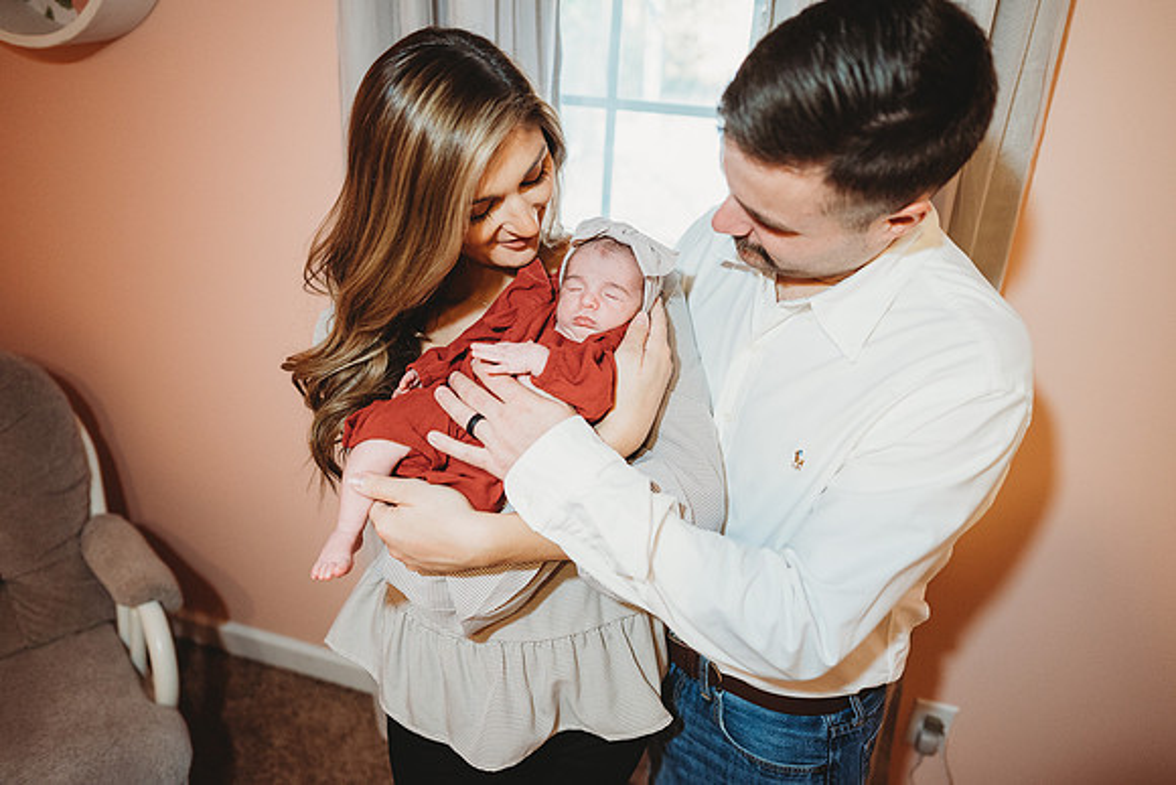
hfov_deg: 73.7
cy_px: 392
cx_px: 588
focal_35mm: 24
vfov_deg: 53.2
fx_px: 784
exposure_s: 1/160
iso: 1600
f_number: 1.8
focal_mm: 24
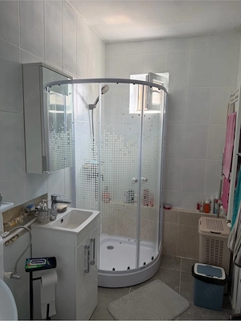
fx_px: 223
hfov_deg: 56.8
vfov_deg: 71.6
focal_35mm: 24
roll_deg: -1.1
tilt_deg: -8.7
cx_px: 120
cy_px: 160
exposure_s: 1/100
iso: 80
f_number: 1.78
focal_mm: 6.76
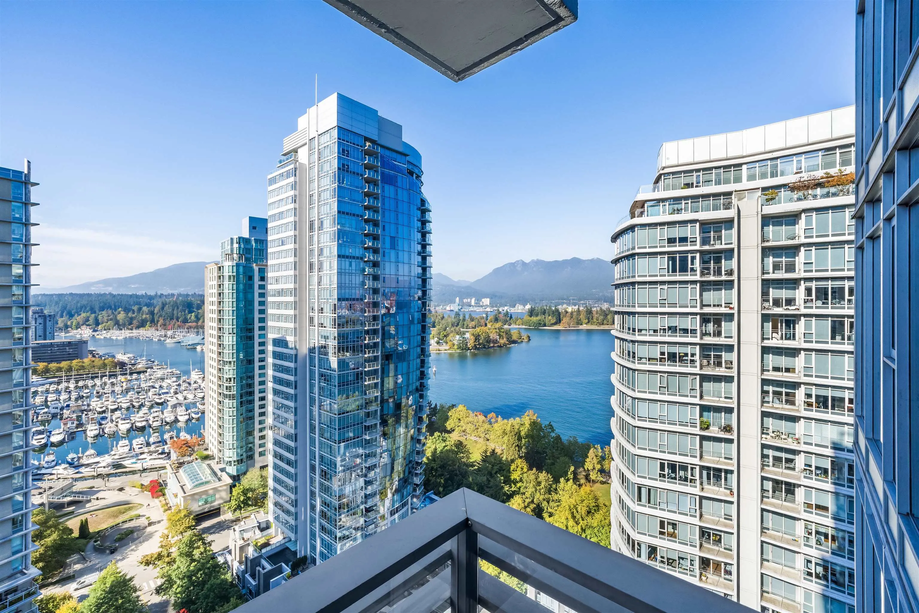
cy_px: 306
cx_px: 460
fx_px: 345
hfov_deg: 106.3
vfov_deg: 83.3
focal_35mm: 14
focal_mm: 9
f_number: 9
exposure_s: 1/250
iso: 250
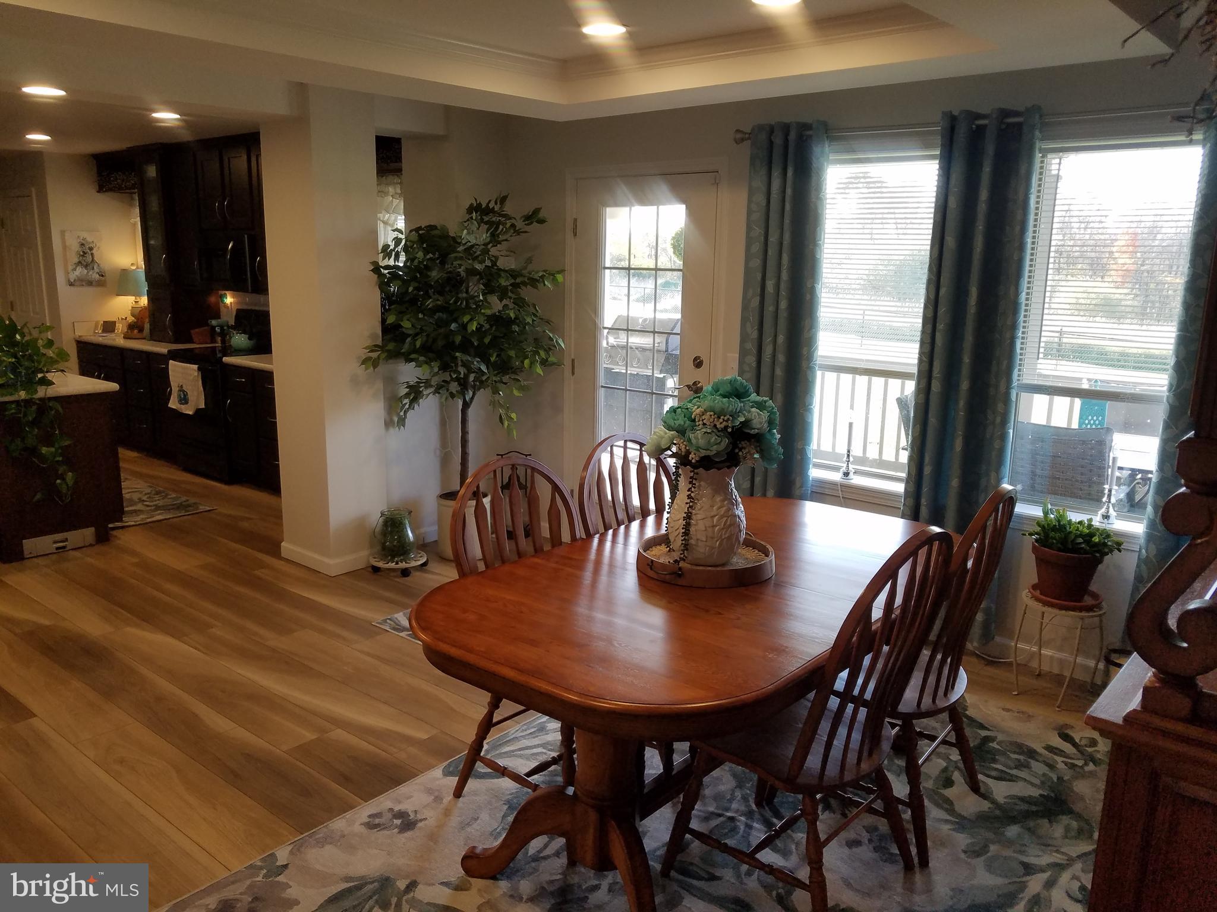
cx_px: 608
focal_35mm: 26
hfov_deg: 67.3
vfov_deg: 53.1
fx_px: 914
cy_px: 456
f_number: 1.7
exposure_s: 1/120
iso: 80
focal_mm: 4.2
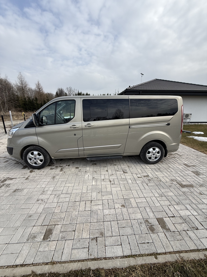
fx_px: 112
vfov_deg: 102.1
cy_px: 138
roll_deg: -0.1
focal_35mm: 14
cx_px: 104
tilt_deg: -15.6
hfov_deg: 85.7
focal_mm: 2.22
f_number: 2.2
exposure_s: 1/853
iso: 50
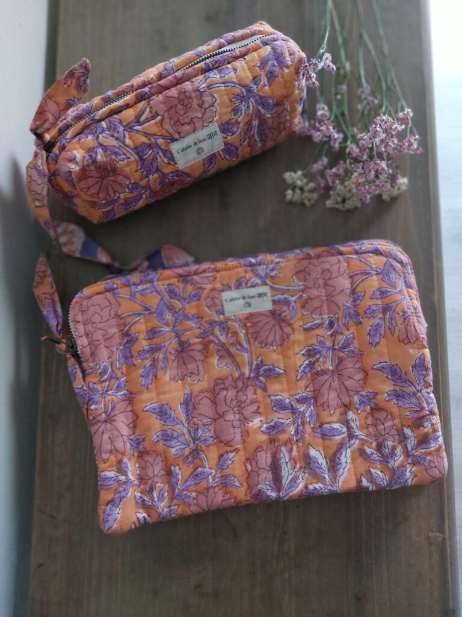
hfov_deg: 56.8
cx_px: 231
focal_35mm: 24
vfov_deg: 71.6
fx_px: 427
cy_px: 308
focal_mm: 5.23
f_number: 1.8
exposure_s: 1/24
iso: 320
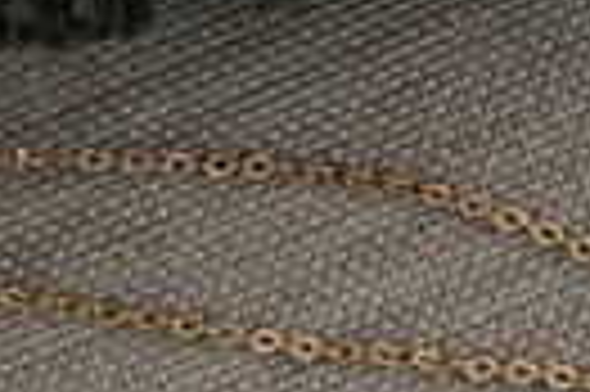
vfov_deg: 4.9
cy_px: -475
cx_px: 1950
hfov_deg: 6.6
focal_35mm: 275
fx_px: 4501
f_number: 9
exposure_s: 1/320
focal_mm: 24
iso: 250
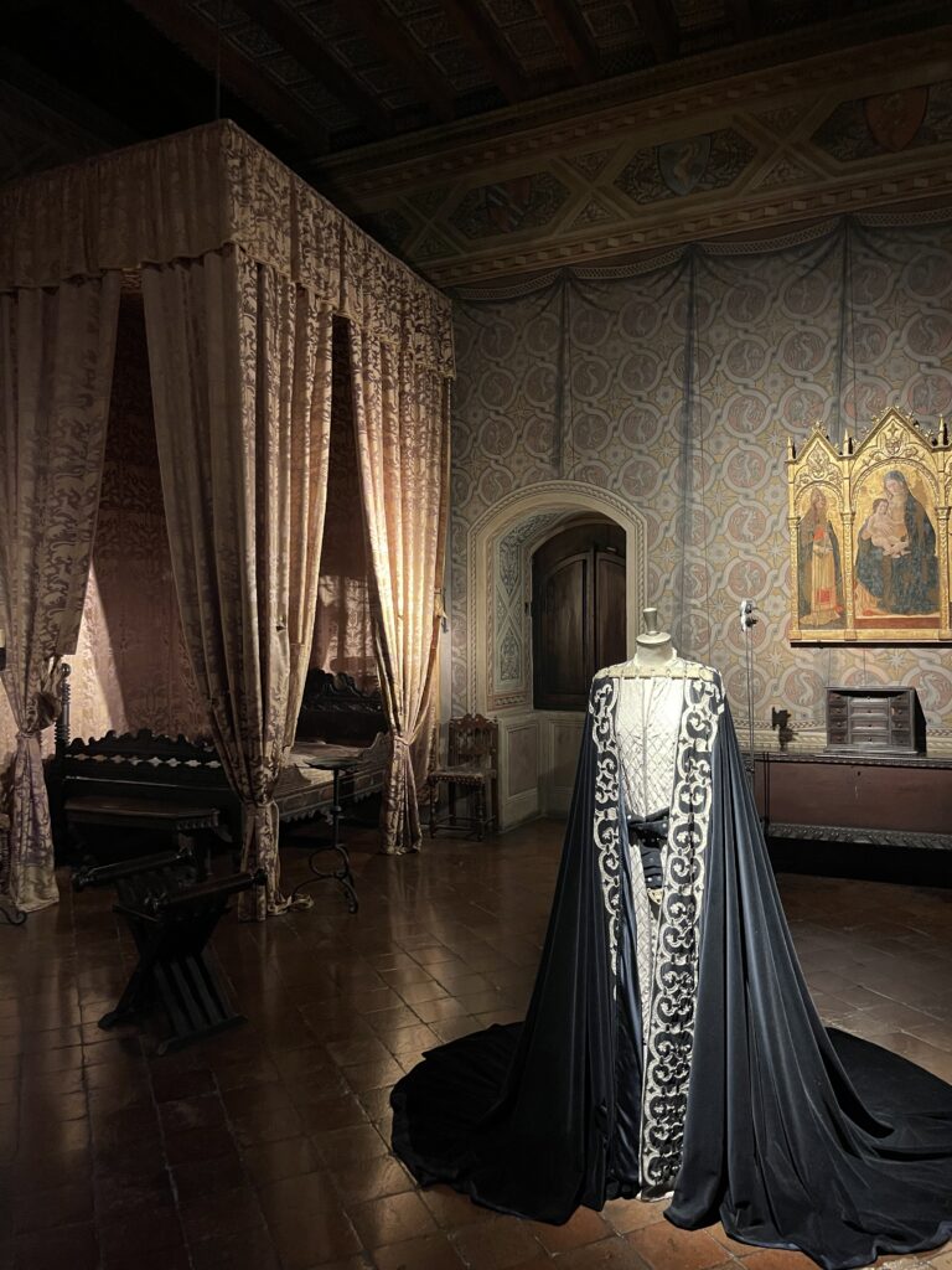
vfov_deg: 69.4
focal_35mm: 25
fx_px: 917
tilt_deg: -1.4
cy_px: 635
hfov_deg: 54.9
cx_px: 476
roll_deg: +0.2
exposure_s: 1/31
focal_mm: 5.1
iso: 640
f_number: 1.6
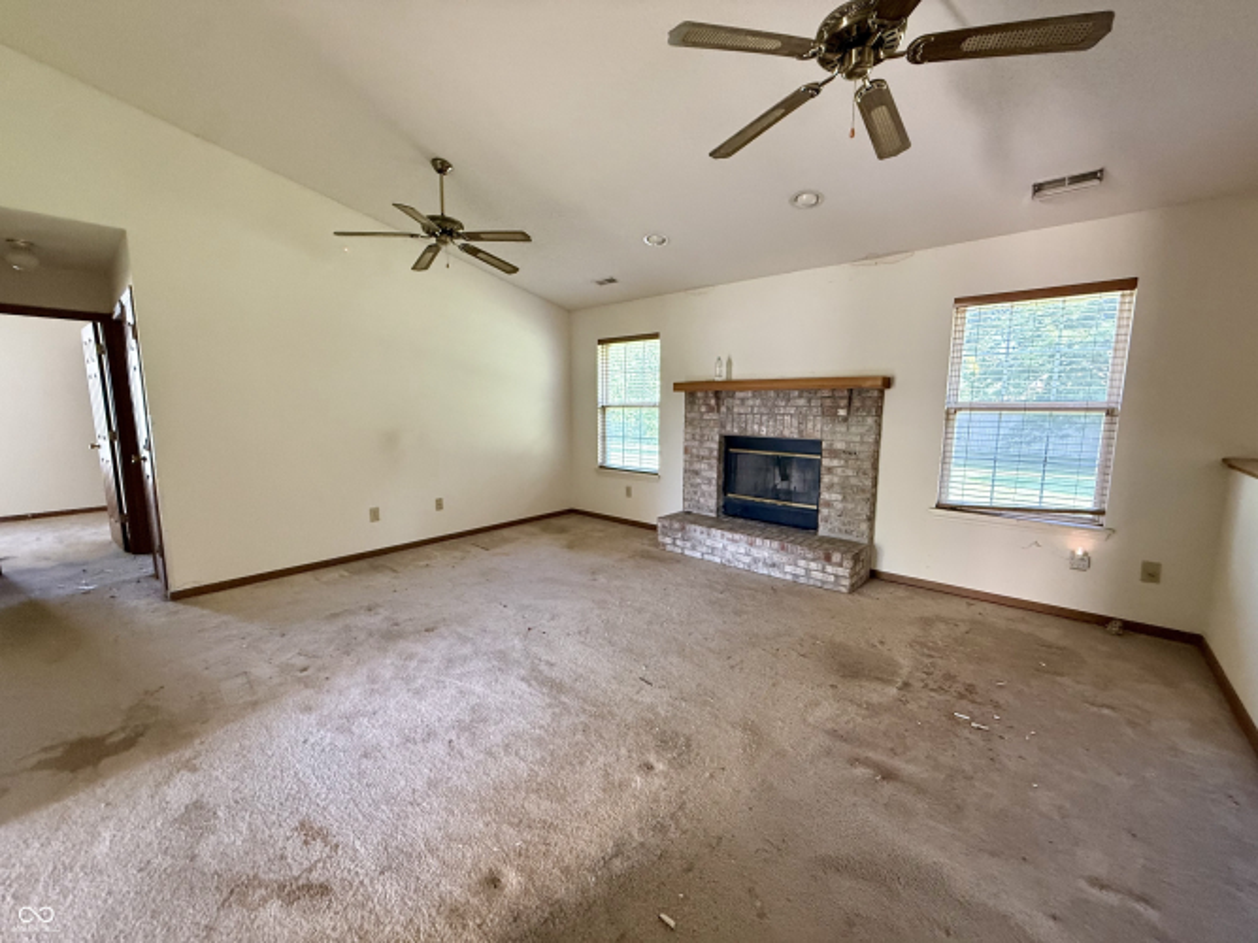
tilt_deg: -8.0
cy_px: 472
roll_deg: -0.6
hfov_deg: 102.1
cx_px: 629
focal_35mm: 14
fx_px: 509
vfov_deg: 85.7
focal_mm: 2.22
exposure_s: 1/60
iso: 500
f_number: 2.2
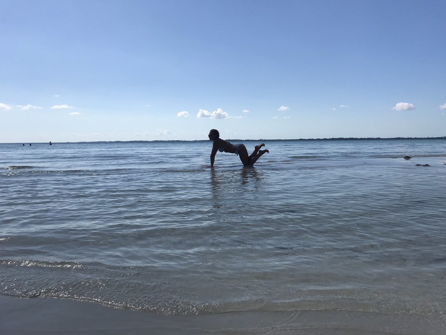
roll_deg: +1.7
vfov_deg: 49.7
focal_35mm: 28
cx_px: 223
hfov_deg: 63.4
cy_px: 168
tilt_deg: -3.2
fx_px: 361
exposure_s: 1/8000
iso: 25
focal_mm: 3.99
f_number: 1.8
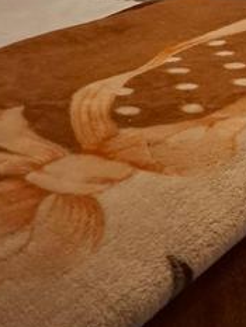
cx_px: 384
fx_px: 748
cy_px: -59
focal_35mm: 79
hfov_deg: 16.7
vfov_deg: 22.8
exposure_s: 1/30
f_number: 1.8
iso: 320
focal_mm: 5.54
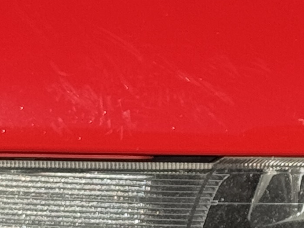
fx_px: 2459
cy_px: 7
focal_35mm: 280
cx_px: 414
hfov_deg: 7.0
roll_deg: -2.3
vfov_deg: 5.3
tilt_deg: -20.5
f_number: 1.78
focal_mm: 6.76
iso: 64
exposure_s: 1/3425
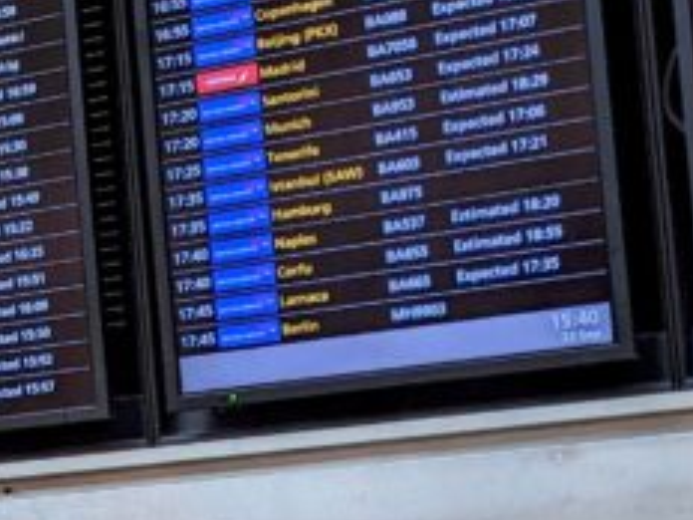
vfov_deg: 12.3
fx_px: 2382
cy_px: 538
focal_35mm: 119
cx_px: -442
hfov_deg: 15.0
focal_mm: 4.38
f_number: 1.73
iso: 63
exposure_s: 1/99.9
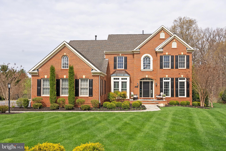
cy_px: 76
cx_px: 113
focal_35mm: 31
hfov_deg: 60.3
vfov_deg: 42.4
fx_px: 195
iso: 320
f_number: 9
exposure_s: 1/500
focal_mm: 31
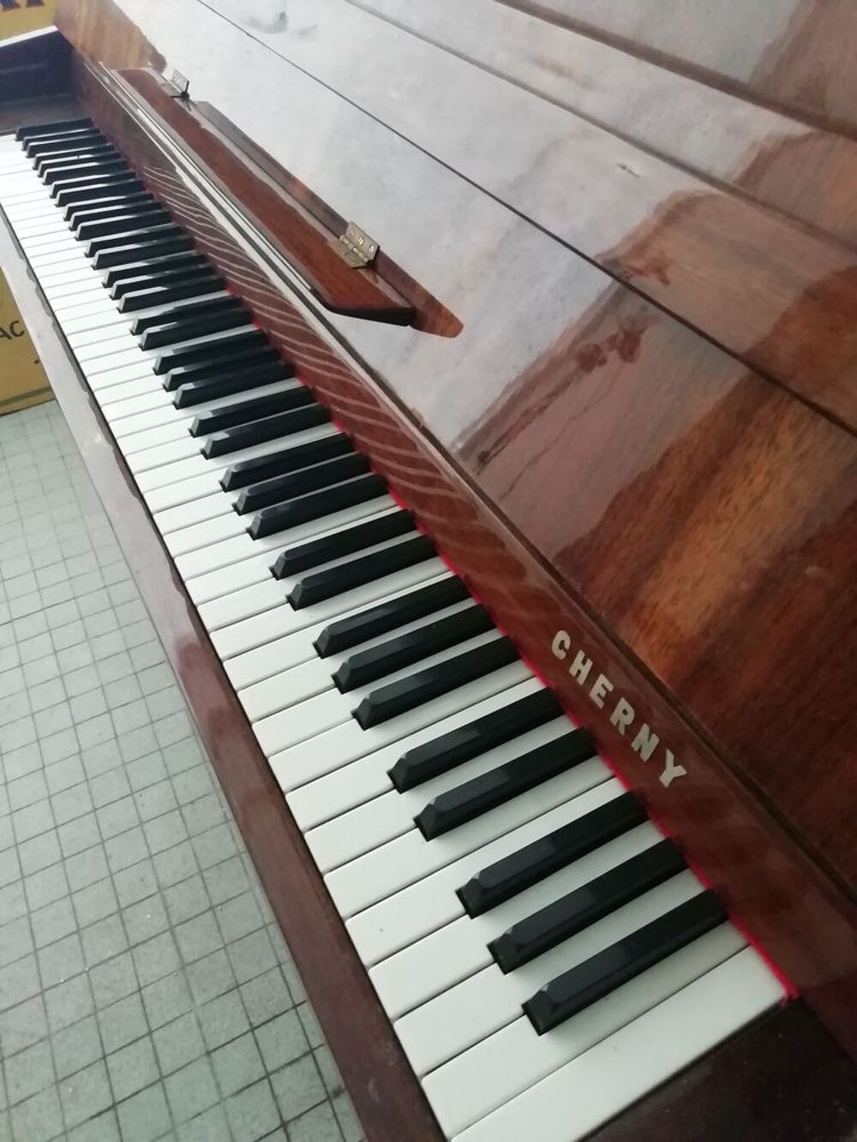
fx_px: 858
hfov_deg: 53.1
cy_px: 571
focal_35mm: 26
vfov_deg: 67.3
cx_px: 428
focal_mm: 3.46
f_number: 2.2
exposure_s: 1/24
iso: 320
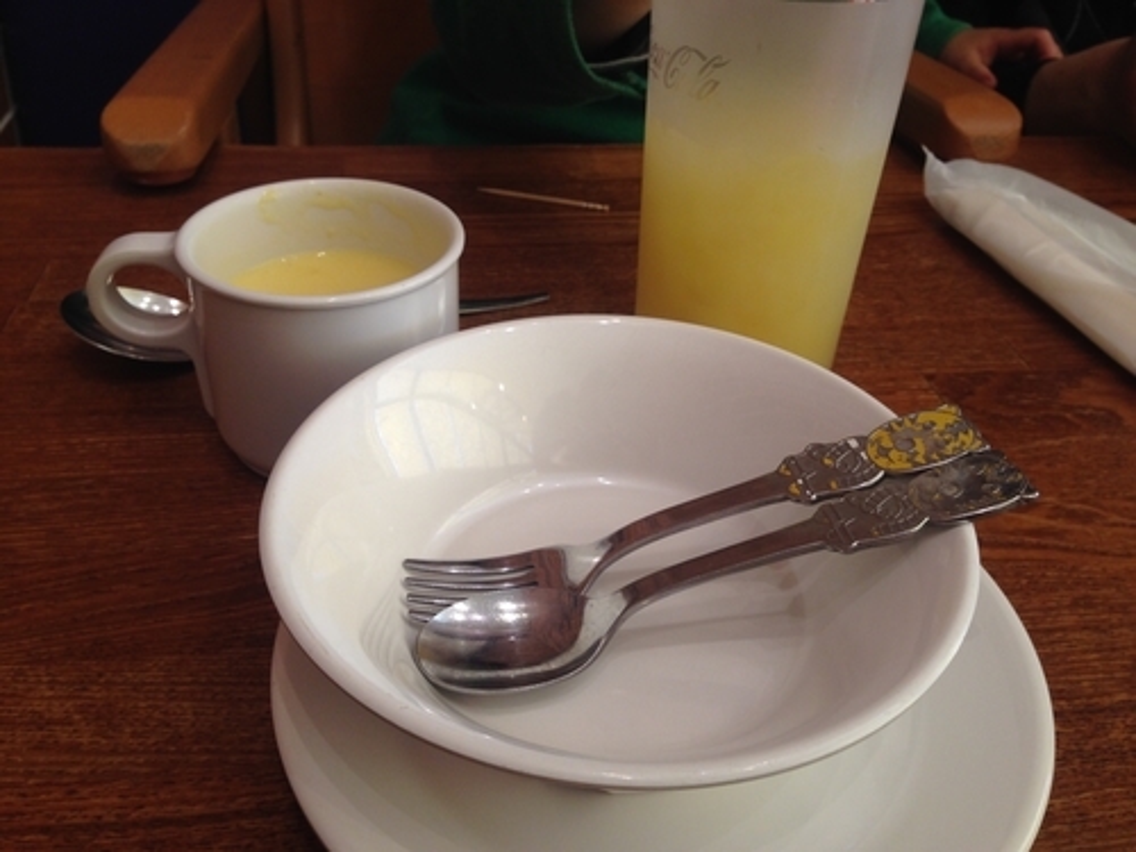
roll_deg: -0.8
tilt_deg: -34.9
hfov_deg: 55.4
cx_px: 568
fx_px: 1083
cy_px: 426
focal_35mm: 33
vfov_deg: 42.9
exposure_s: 1/24
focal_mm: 4.12
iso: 50
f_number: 2.4
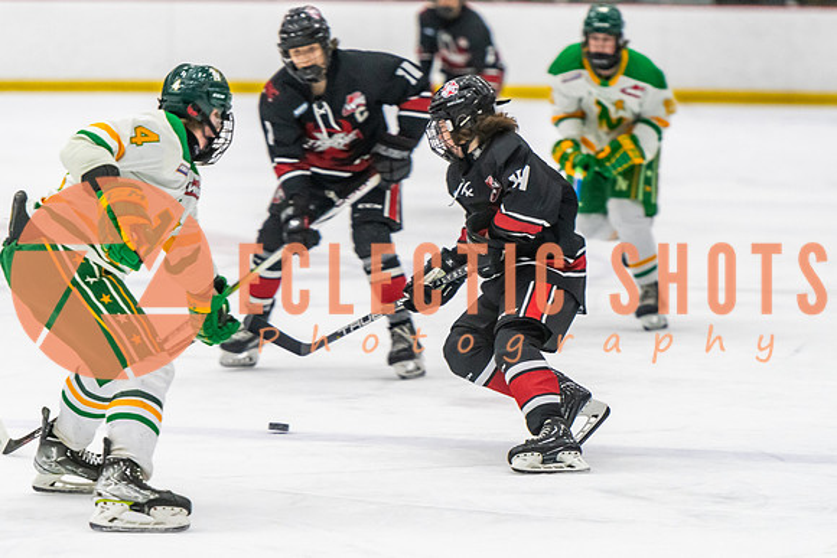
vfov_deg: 5.9
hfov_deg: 8.9
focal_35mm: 232
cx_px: 551
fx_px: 5398
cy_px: 300
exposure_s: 1/640
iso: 3200
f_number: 2.8
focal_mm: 175
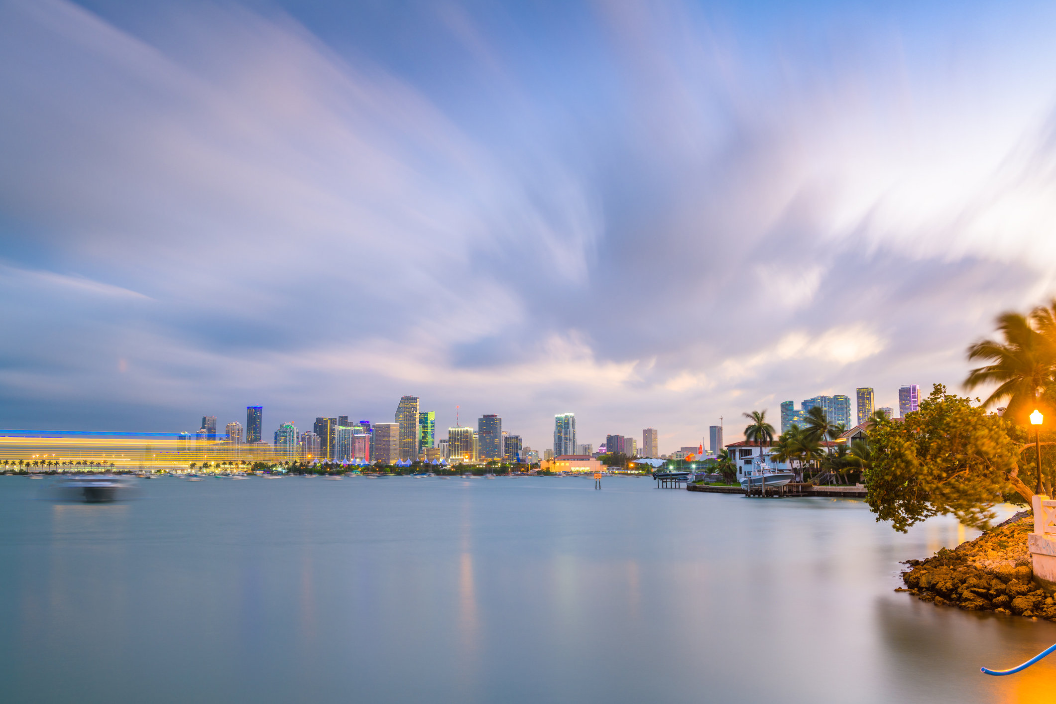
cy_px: 352
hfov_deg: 55.8
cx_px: 528
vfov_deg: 38.9
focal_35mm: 34
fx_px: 997
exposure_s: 122
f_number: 8
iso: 64
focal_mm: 34
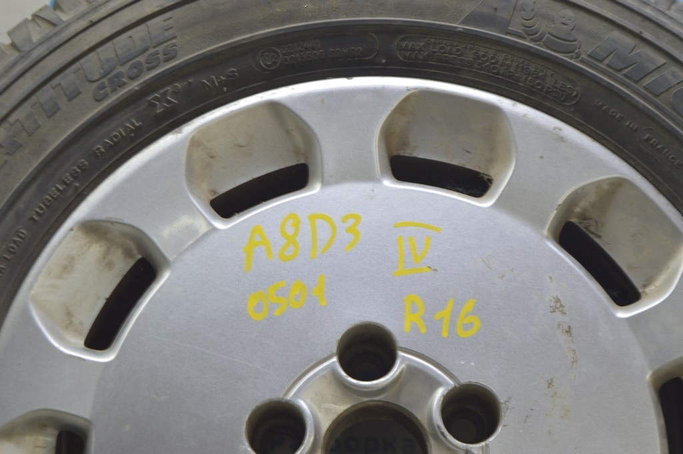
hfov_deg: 24.6
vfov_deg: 16.5
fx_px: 1564
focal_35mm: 82
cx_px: 342
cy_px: 227
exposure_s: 1/20
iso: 400
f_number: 5.6
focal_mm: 55
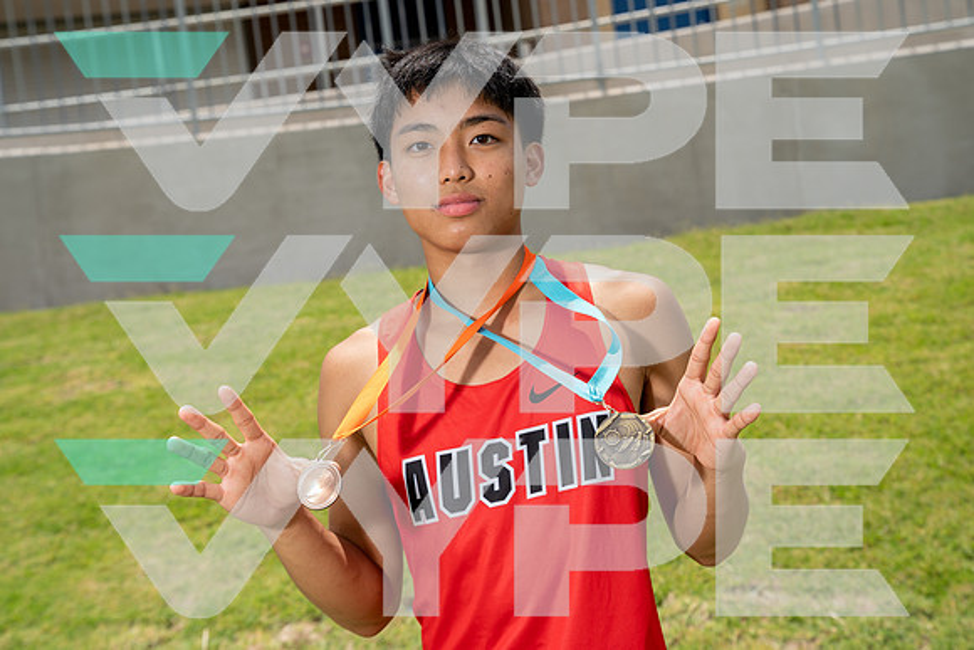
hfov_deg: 32.4
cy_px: 325
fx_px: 1678
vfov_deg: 21.9
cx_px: 487
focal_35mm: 62
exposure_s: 1/250
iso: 100
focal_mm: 62
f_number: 6.3
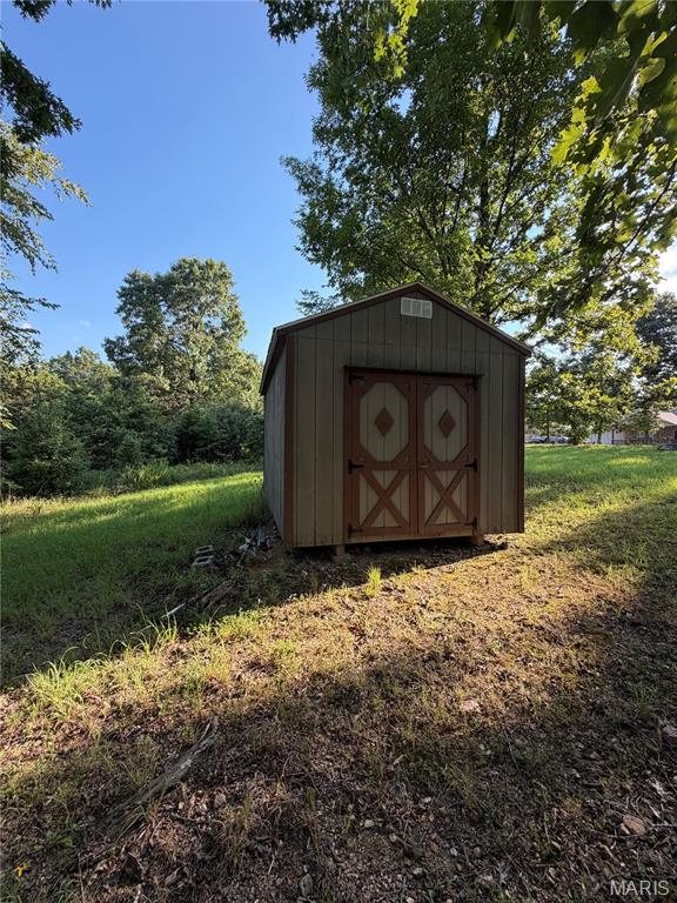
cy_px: 452
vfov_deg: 102.1
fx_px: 365
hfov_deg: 85.7
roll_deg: -0.8
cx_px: 338
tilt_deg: +0.6
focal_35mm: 14
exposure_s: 1/365
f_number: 2.2
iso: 50
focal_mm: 2.22
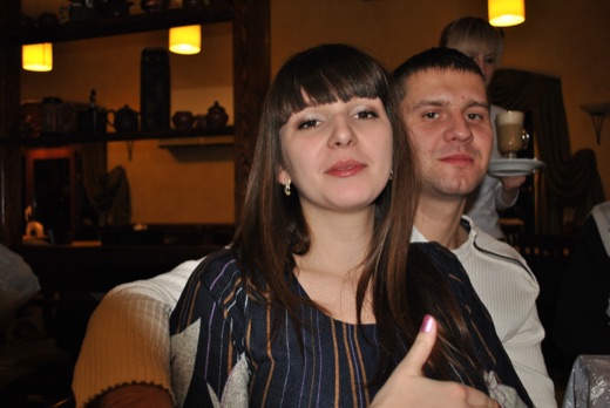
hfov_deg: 57.2
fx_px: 560
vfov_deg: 40.1
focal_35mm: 33
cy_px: 204
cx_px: 305
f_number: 4
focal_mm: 22
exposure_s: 1/60
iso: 200
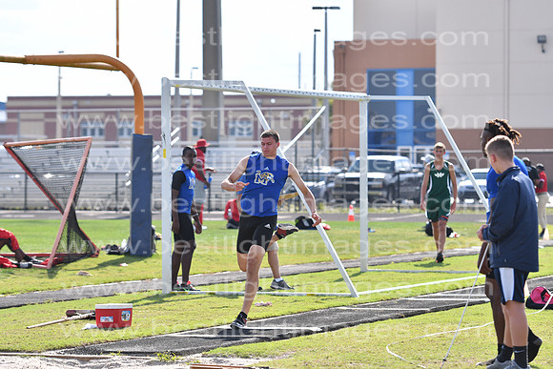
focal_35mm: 180
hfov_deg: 11.4
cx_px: 276
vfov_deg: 7.6
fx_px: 2766
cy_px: 184
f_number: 4
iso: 200
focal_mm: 120
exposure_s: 1/2000
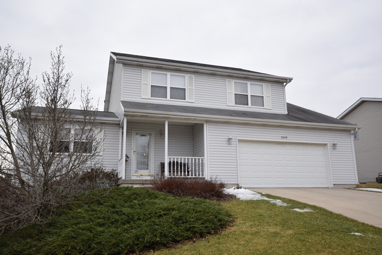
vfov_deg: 43.6
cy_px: 128
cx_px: 191
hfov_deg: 61.9
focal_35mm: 30
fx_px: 318
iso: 400
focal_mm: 20
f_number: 3.5
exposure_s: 1/2000
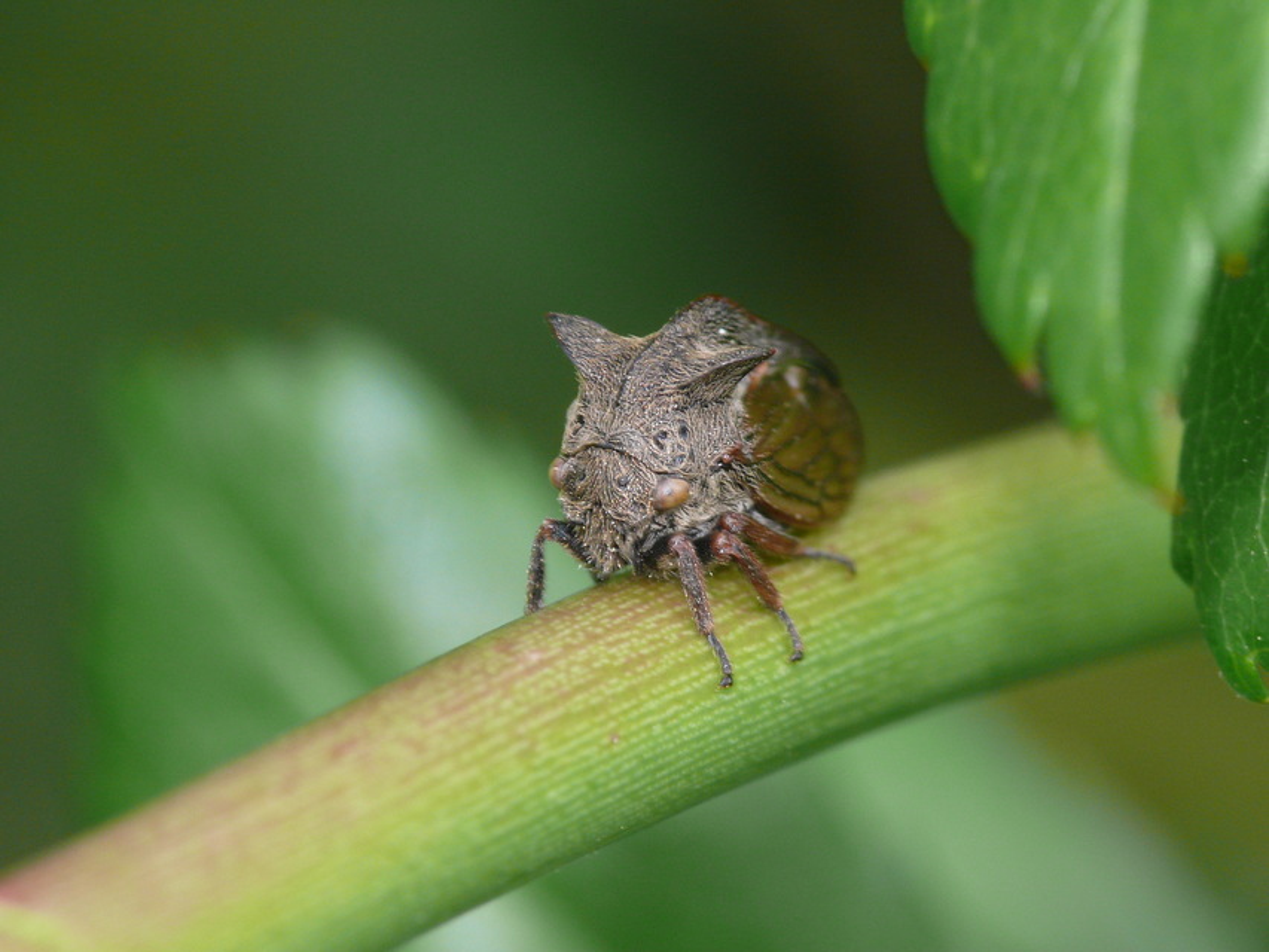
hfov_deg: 4.7
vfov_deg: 3.5
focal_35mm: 420
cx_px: 634
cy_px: 476
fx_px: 15399
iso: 200
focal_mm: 88.8
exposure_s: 1/30
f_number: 11
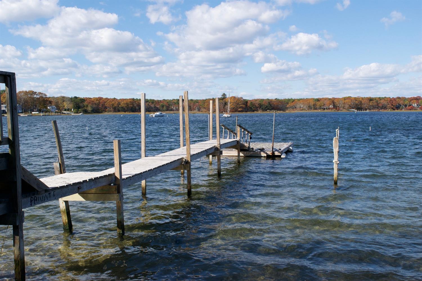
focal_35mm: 38
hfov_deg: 51.3
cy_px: 140
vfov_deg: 35.5
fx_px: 440
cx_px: 211
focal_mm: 25
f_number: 11
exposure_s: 1/500
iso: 360
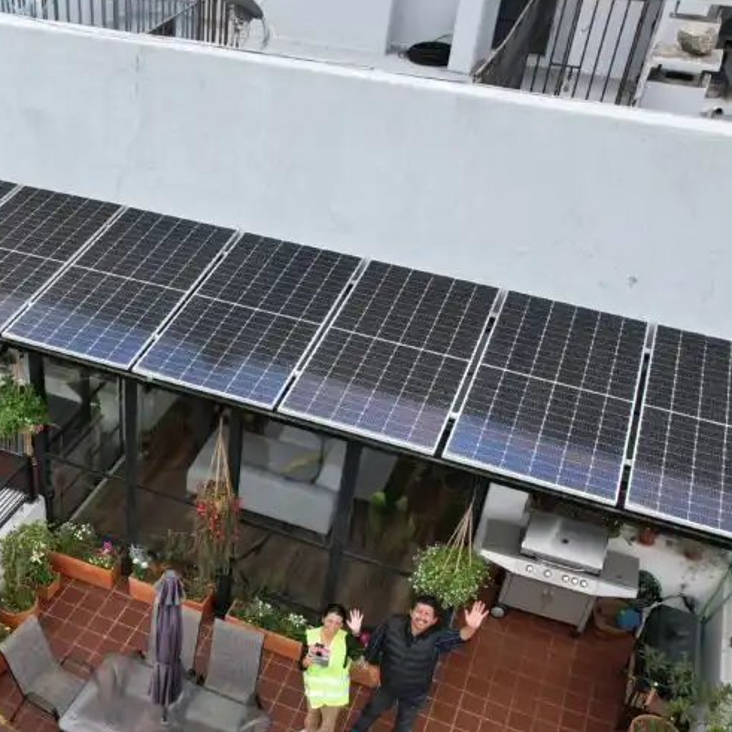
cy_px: 442
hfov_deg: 41.1
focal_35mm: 39
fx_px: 933
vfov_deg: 42.6
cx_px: 149
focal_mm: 8.38
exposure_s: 1/725
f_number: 2.8
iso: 130
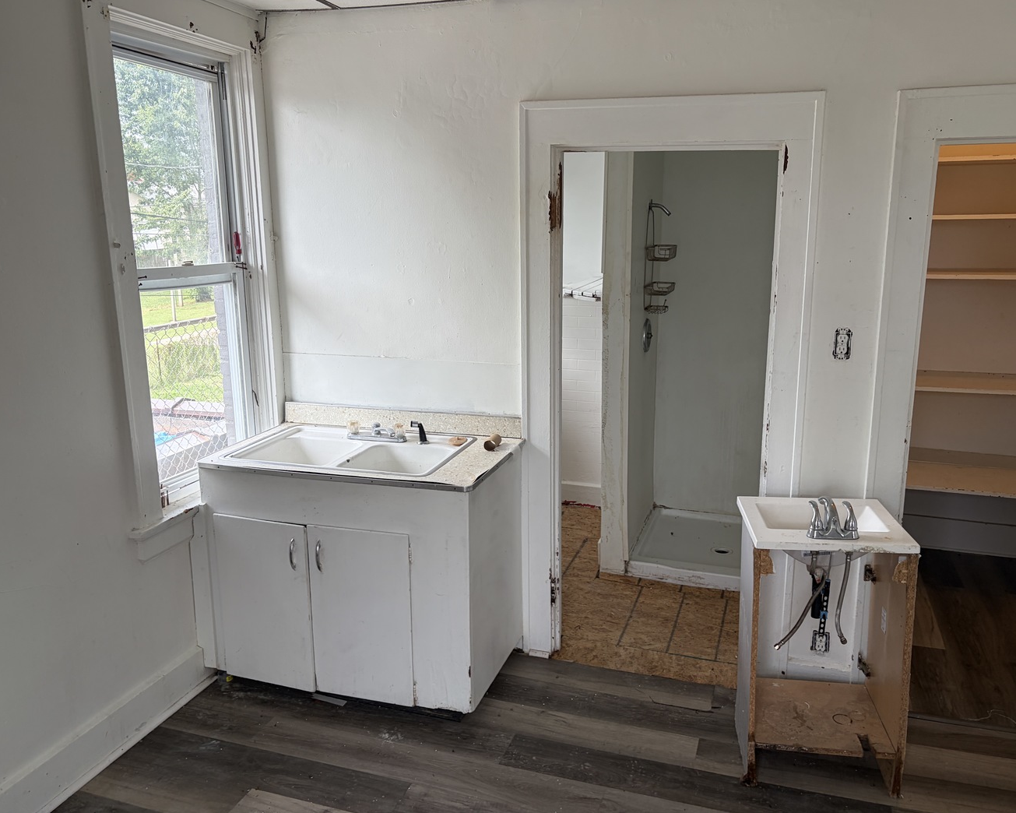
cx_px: 532
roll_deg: +0.9
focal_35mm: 28
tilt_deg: -8.7
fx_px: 842
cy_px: 395
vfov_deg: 51.5
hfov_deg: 62.2
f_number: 1.6
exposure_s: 1/198
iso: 50
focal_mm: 5.96
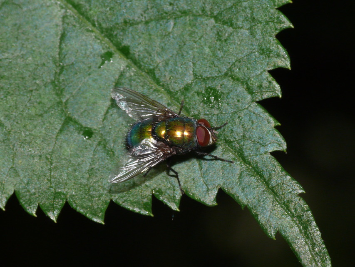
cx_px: 178
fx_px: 1774
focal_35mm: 173
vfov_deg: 8.6
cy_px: 134
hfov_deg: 11.4
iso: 200
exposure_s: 1/160
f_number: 11
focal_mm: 36.7
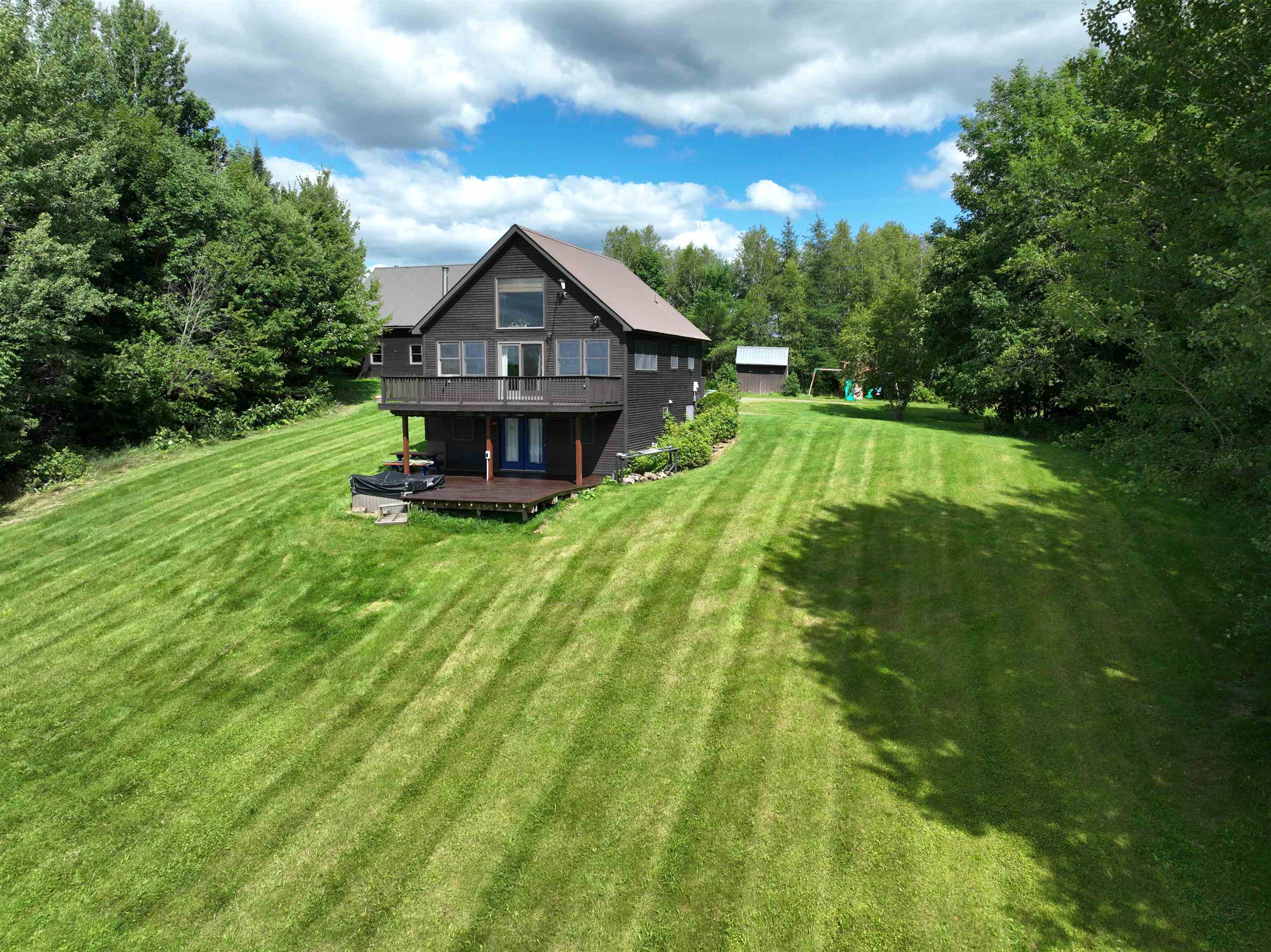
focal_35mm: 24
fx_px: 881
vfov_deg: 56.8
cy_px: 476
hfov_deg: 71.6
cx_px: 636
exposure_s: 1/1600
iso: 100
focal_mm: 12.29
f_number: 2.8
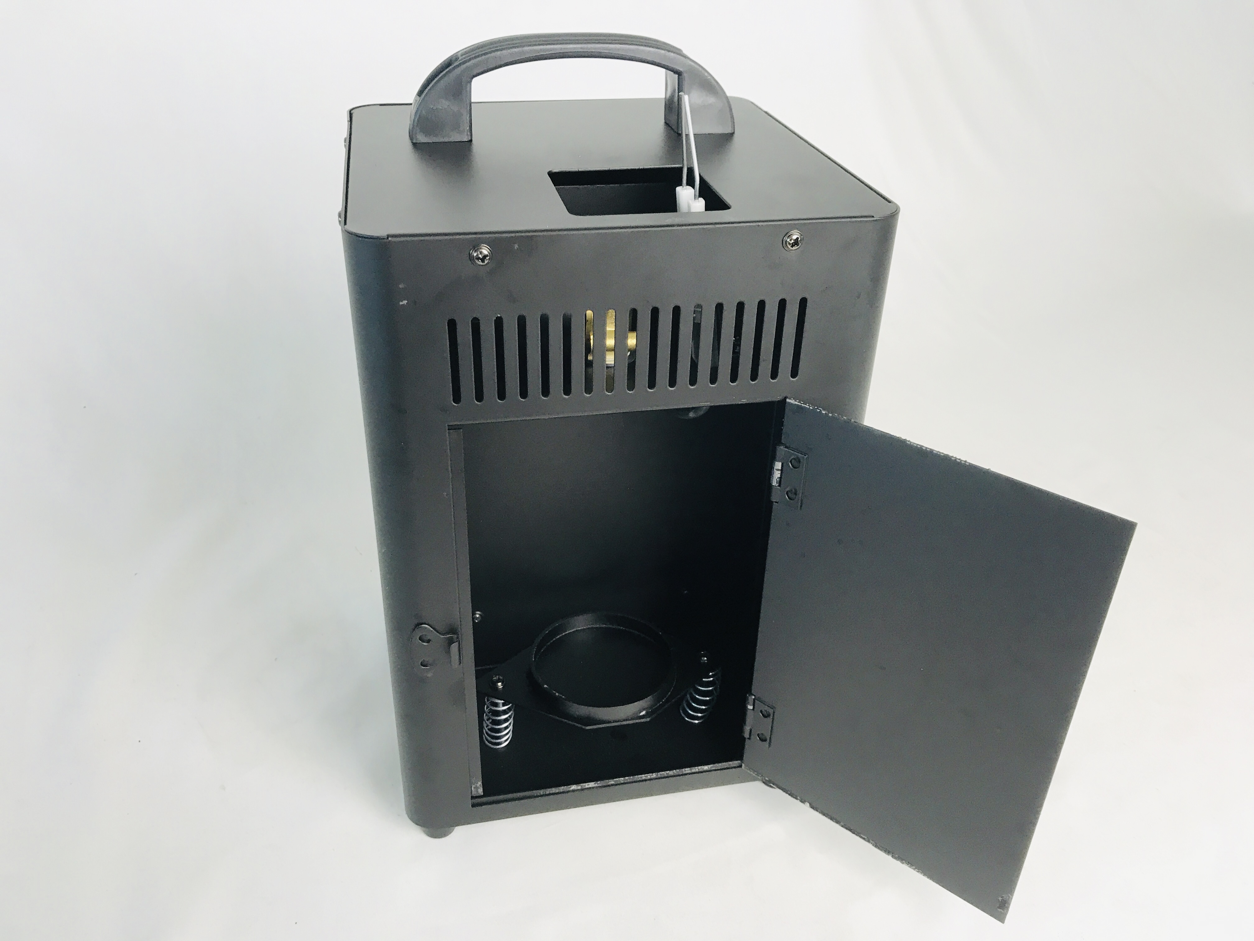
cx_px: 627
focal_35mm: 28
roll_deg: -2.6
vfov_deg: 49.7
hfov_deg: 63.4
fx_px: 1014
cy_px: 470
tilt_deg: -32.1
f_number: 1.8
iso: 20
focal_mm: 3.99
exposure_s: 1/38
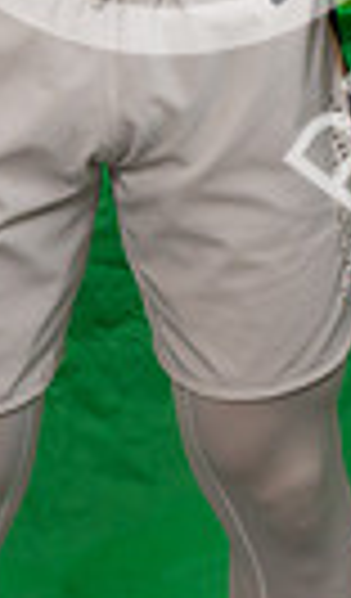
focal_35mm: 158
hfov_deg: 7.9
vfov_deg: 12.4
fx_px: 2534
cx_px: 222
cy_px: -436
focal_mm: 24
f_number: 20
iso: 800
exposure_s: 1/60
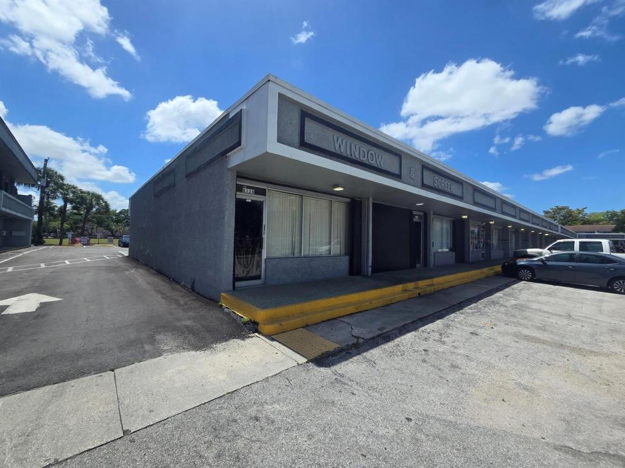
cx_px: 312
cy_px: 234
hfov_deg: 106.2
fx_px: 235
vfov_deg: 89.9
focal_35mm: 13
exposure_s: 1/2993
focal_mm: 2.2
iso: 50
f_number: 2.2
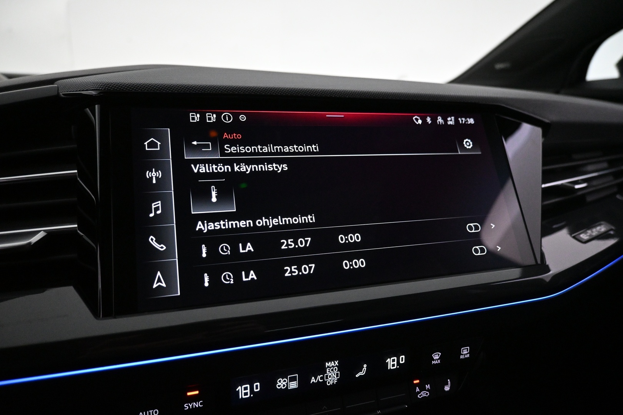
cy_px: 208
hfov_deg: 73.7
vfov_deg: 53.1
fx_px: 415
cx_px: 312
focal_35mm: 24
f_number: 3.5
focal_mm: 16
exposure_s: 1/160
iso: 4000
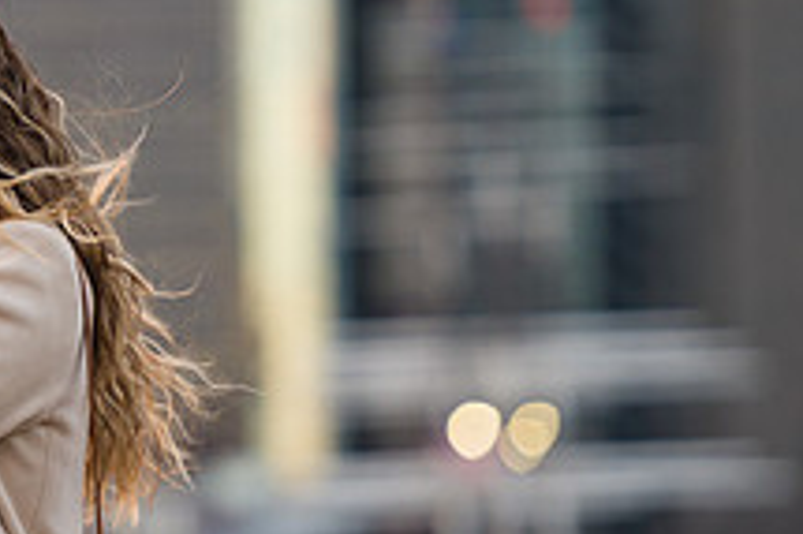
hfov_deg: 4.4
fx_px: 10542
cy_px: 112
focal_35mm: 473
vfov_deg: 2.9
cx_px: -131
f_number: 3.2
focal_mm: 175
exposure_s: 1/320
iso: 200
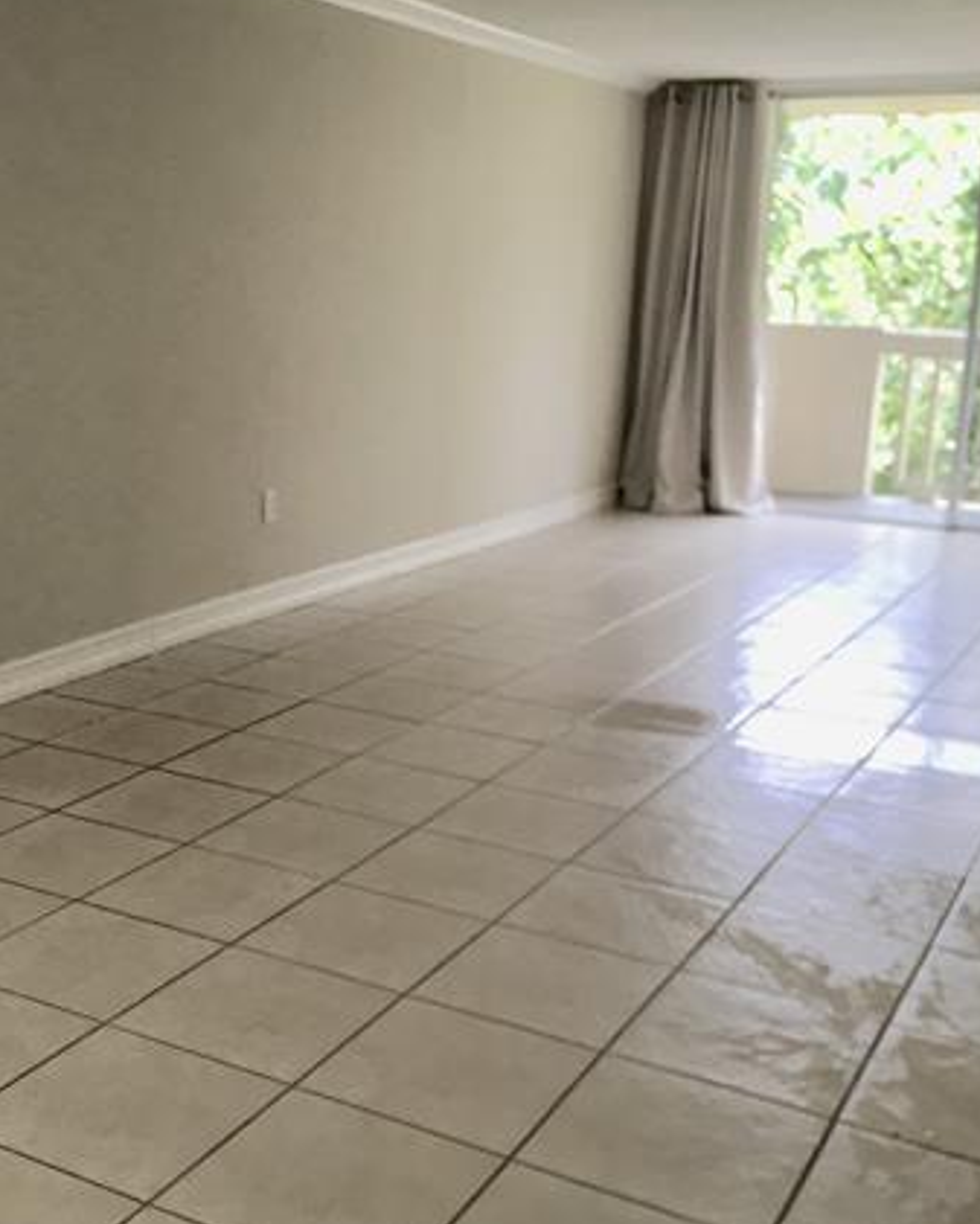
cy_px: 616
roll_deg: -1.0
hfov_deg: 34.7
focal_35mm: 43
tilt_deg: -12.3
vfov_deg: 42.9
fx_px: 1558
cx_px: 364
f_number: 2.2
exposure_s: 1/40
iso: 25
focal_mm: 4.15
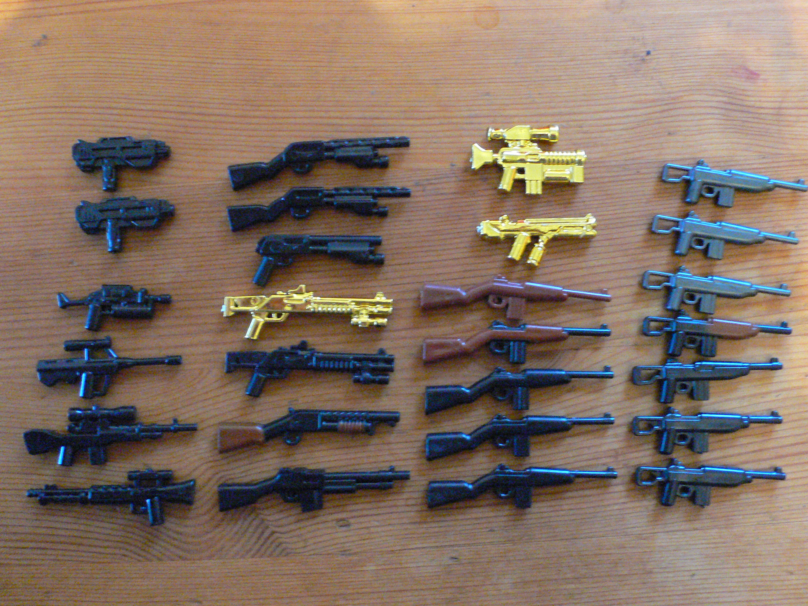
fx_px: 794
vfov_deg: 41.8
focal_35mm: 34
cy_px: 303
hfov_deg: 54.0
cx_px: 404
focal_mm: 6.3
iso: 400
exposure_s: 1/2.5
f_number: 2.8
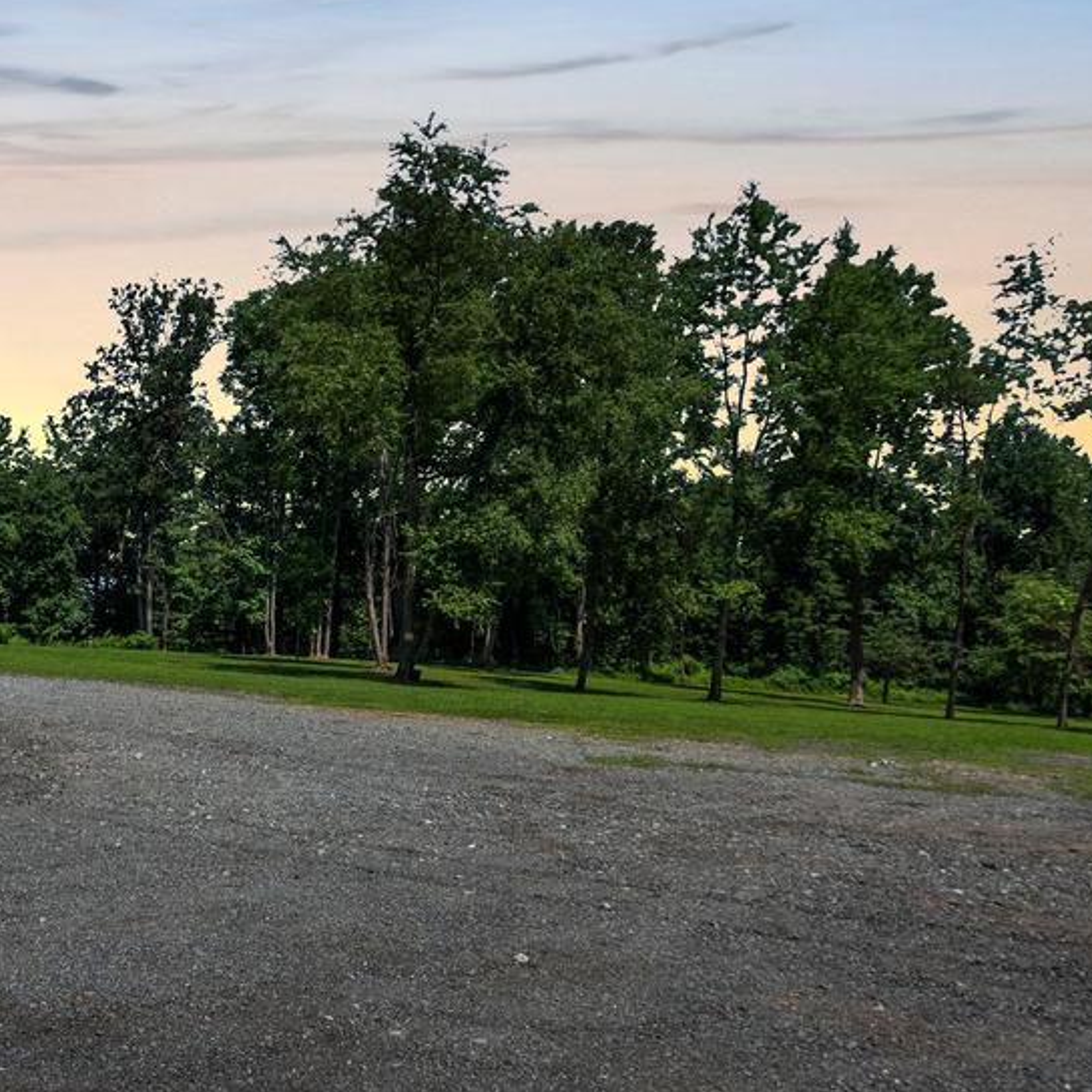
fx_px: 1285
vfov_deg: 46.0
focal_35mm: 36
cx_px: 189
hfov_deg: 43.5
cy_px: 502
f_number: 8
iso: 2000
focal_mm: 16
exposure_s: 1/6400
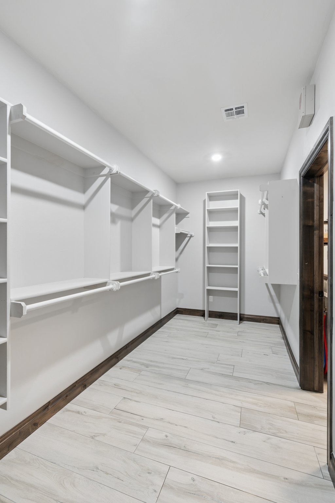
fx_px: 223
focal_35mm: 16
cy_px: 252
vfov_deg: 96.7
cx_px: 168
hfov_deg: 73.7
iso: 200
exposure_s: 1/4
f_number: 8
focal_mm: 16
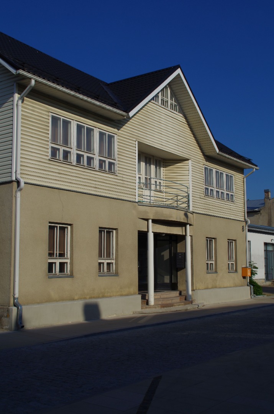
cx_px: 137
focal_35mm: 42
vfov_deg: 46.5
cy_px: 207
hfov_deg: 31.7
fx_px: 482
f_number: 14
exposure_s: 1/250
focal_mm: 28
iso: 100
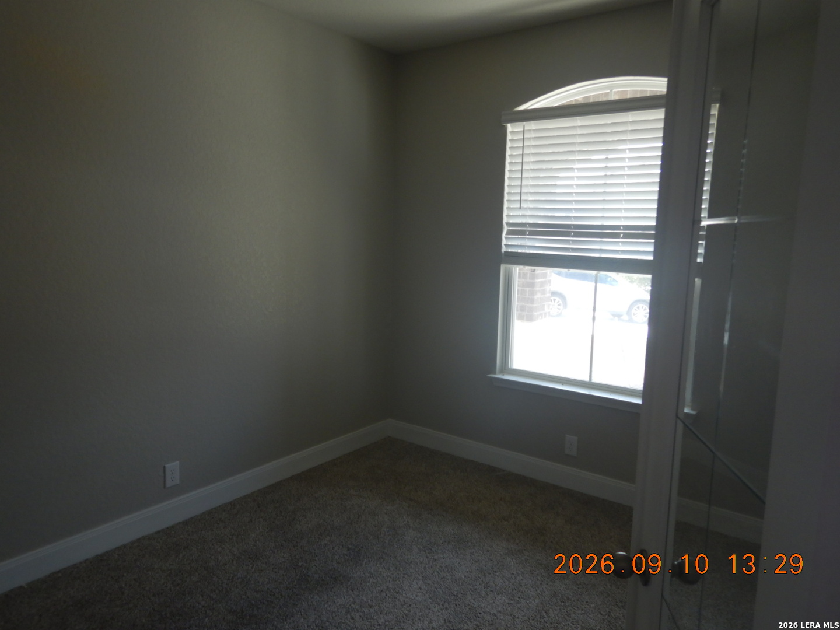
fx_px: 582
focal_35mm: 24
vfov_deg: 56.8
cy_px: 315
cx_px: 420
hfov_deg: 71.6
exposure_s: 1/80
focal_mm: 4.3
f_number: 2.8
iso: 125
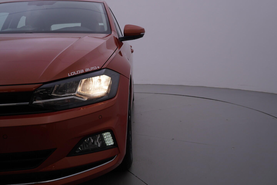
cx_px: 138
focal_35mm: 36
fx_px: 277
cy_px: 92
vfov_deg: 36.9
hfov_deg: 53.1
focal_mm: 24
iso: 125
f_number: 5.6
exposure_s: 1/160
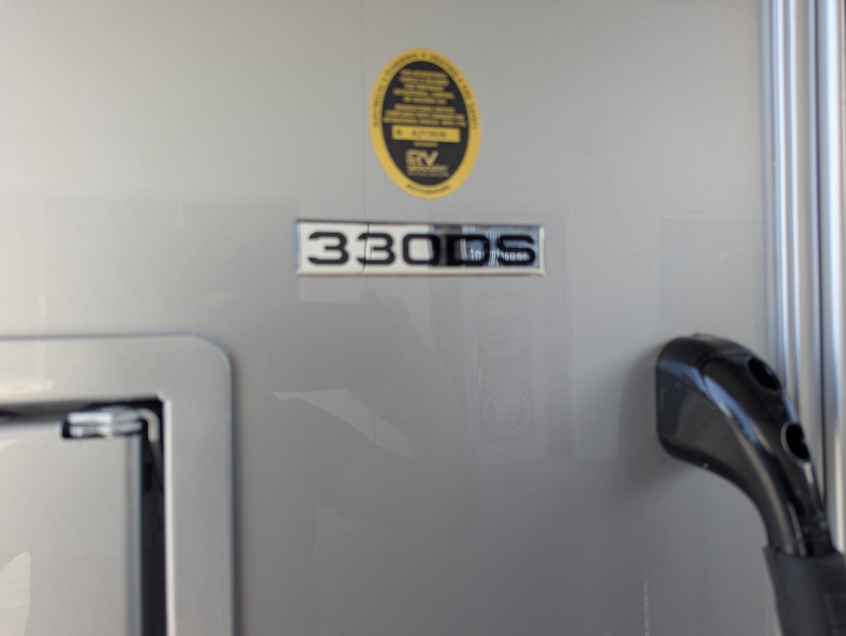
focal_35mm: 24
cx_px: 423
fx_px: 587
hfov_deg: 71.5
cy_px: 318
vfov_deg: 56.9
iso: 43
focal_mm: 6.81
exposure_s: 1/279
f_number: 1.85
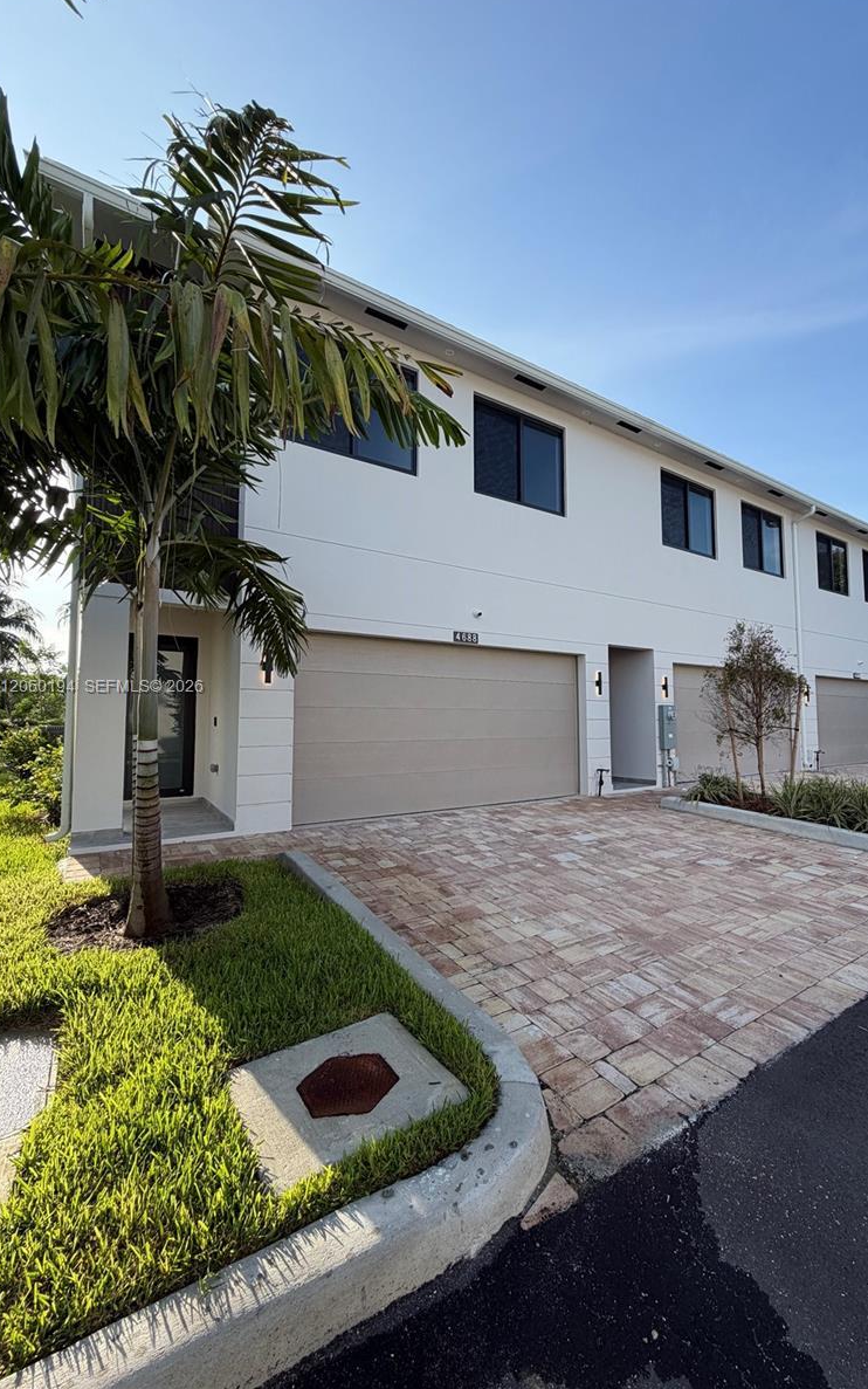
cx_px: 514
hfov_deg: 74.1
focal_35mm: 15
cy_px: 688
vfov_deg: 101.5
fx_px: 568
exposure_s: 1/672
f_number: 2.2
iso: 40
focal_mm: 2.22
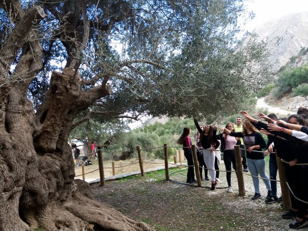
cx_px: 154
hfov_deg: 63.4
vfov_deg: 49.7
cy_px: 116
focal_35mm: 28
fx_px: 249
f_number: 1.9
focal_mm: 3.7
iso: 64
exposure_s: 1/132
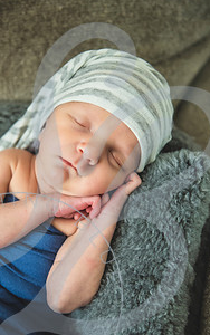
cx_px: 69
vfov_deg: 34.9
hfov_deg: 22.3
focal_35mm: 58
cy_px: 211
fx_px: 530
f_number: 2.8
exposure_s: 1/80
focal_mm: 38
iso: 1000
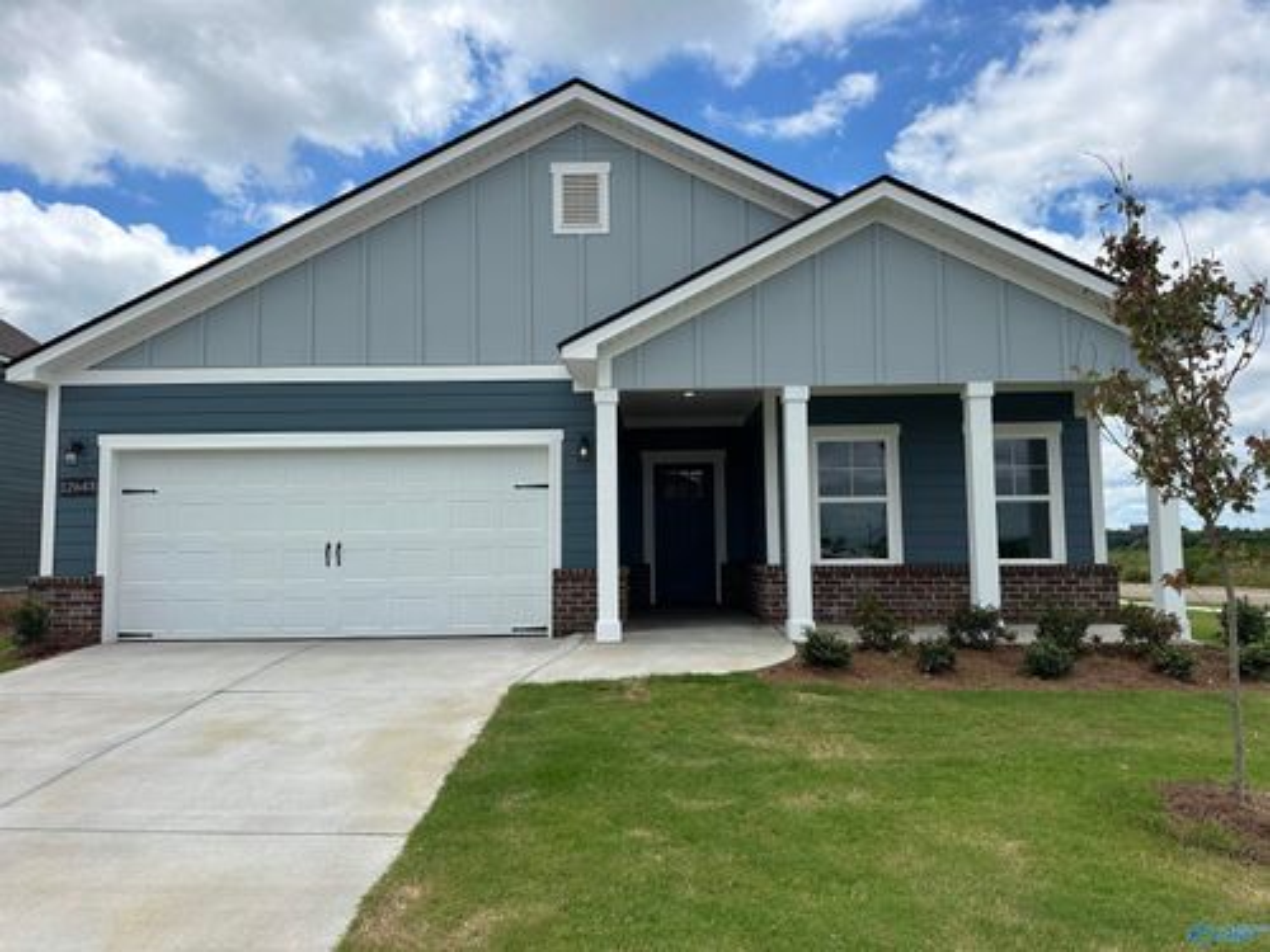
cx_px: 635
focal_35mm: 24
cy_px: 476
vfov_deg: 56.8
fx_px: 881
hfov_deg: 71.6
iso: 80
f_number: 1.78
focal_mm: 6.86
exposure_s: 1/5263
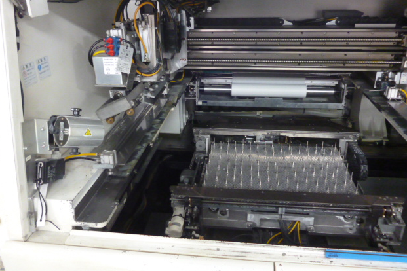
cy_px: 124
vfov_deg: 43.6
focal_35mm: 30
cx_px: 201
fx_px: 339
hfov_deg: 61.9
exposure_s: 1/25
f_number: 3.1
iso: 800
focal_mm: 5
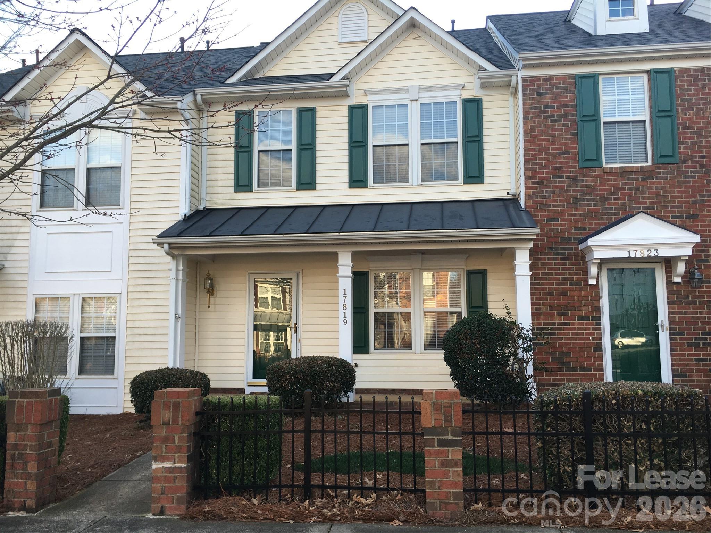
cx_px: 356
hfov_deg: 61.7
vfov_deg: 48.2
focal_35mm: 29
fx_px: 596
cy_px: 266
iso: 25
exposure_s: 1/246
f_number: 2.2
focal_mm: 4.15
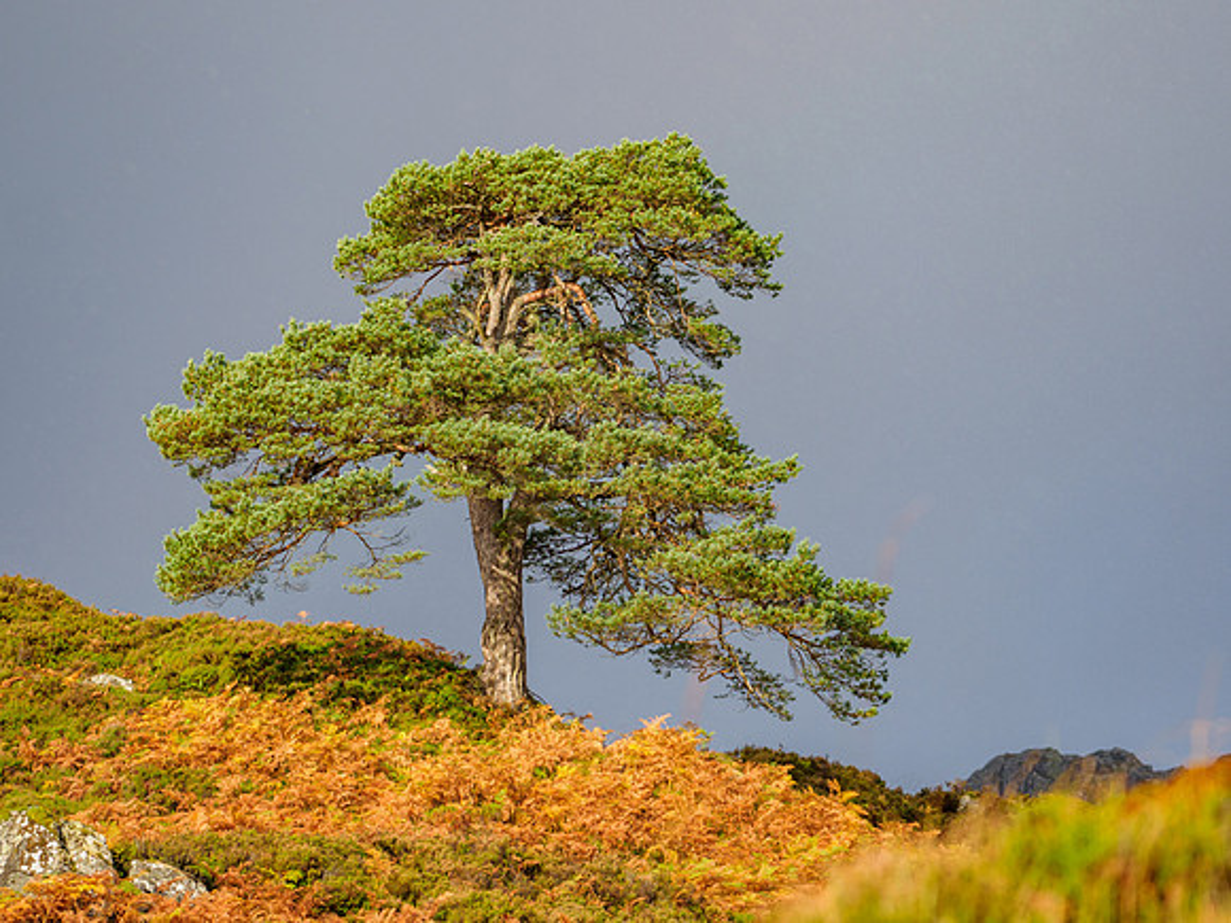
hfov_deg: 5.3
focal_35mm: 373
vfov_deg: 4.0
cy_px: 462
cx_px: 616
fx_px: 13264
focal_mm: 186
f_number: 5.9
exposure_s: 1/400
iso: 200
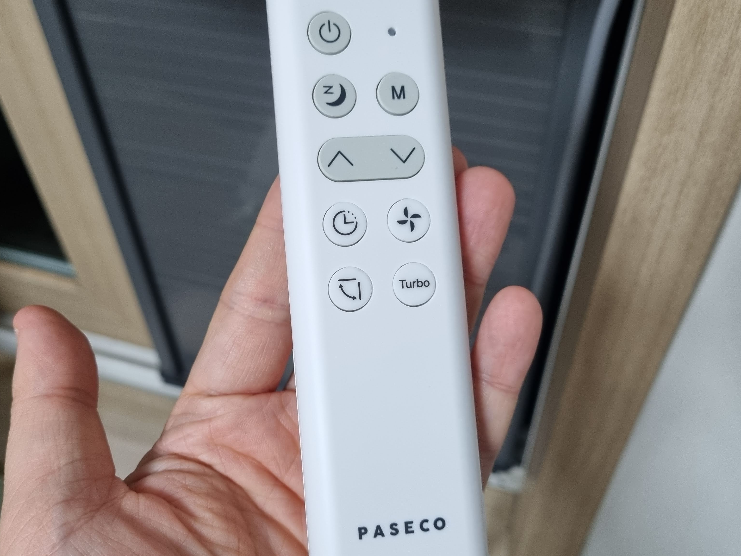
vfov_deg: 41.8
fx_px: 728
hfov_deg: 53.9
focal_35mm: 34
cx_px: 358
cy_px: 279
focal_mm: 5.4
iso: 320
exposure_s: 1/120
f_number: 1.8
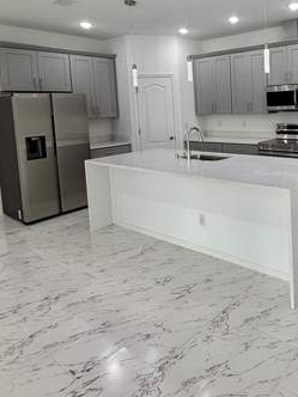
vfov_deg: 63.6
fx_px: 310
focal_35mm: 27
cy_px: 130
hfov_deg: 47.0
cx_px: 260
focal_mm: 2.22
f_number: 2.2
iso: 64
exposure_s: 1/123
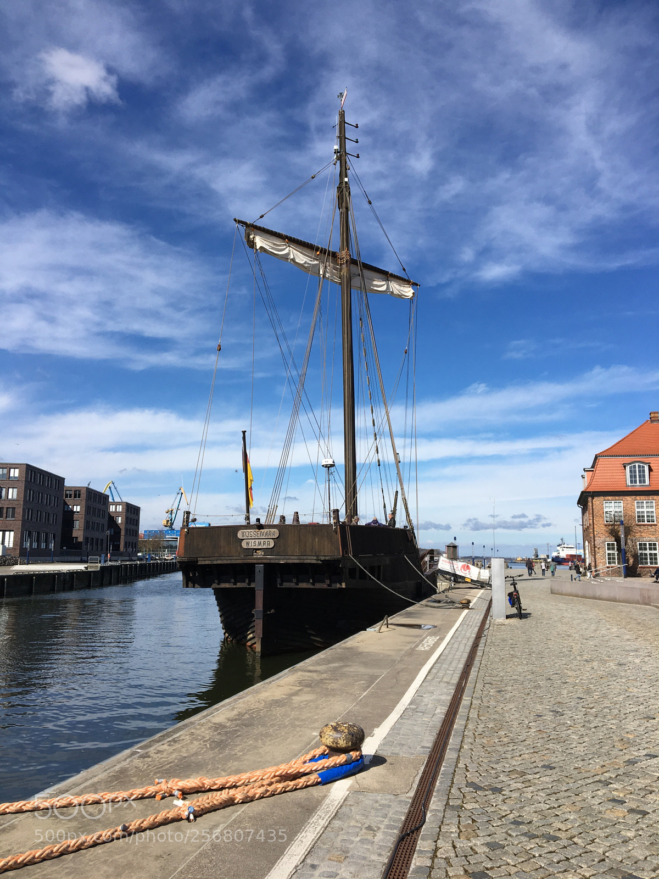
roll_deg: +0.7
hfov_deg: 48.2
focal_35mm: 29
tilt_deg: +9.5
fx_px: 736
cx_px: 330
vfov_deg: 61.7
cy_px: 440
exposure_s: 1/2331
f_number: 2.2
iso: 25
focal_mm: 4.15
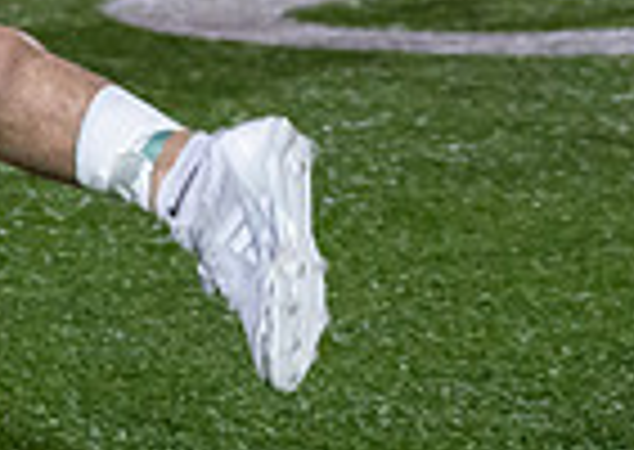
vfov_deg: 3.4
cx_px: -177
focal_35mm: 413
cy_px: -720
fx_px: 7419
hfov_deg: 4.9
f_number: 2.8
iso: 2500
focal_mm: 70
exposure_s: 1/1000
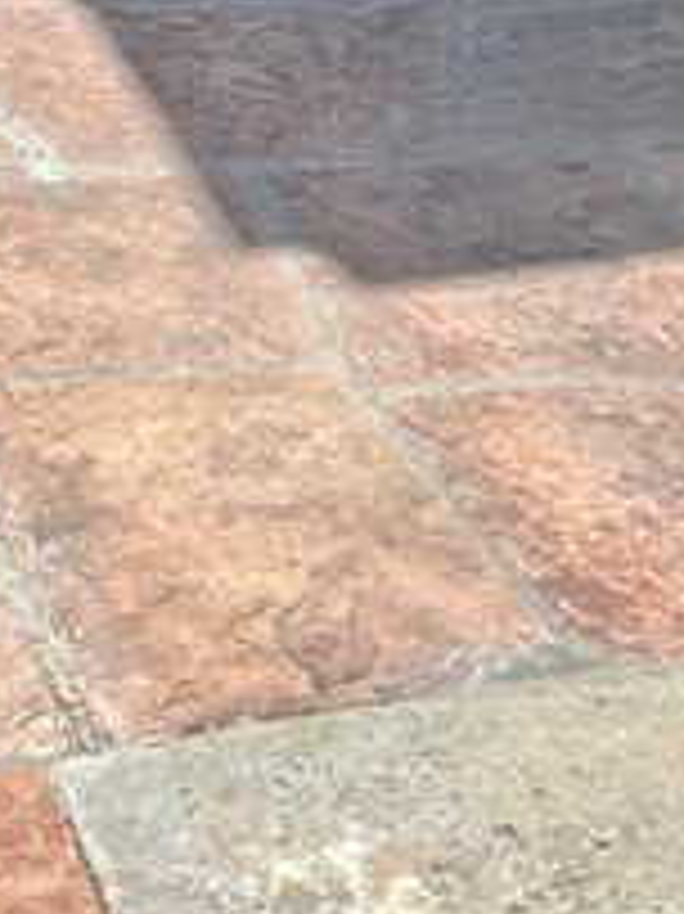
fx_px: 3455
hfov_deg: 11.1
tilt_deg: -3.0
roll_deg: +0.5
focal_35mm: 131
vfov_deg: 12.3
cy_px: -1193
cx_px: -130
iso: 50
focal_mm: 5.96
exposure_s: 1/1949
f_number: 1.6
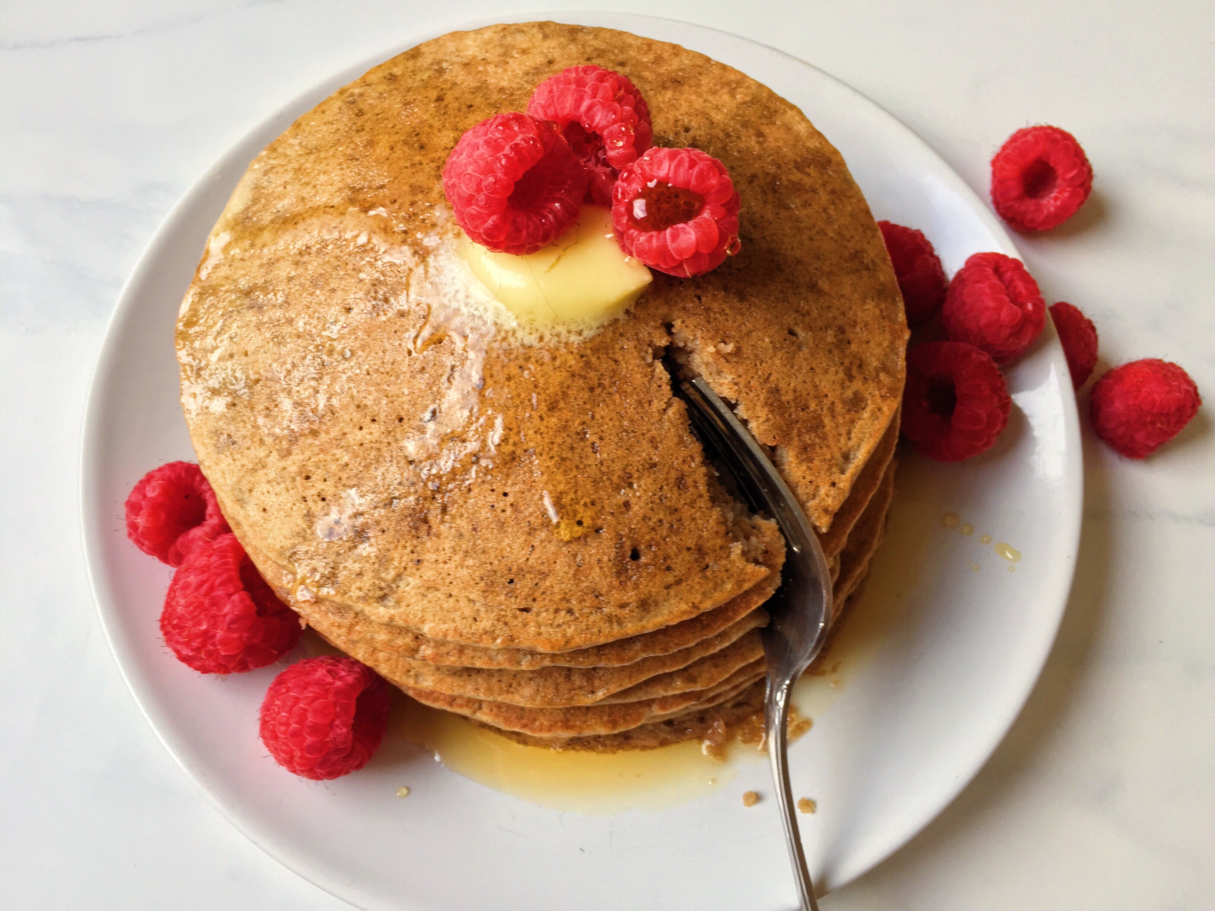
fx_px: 1018
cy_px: 456
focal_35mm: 29
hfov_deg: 61.7
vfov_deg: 48.2
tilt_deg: -69.5
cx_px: 608
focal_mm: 4.15
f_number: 2.2
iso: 32
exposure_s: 1/40
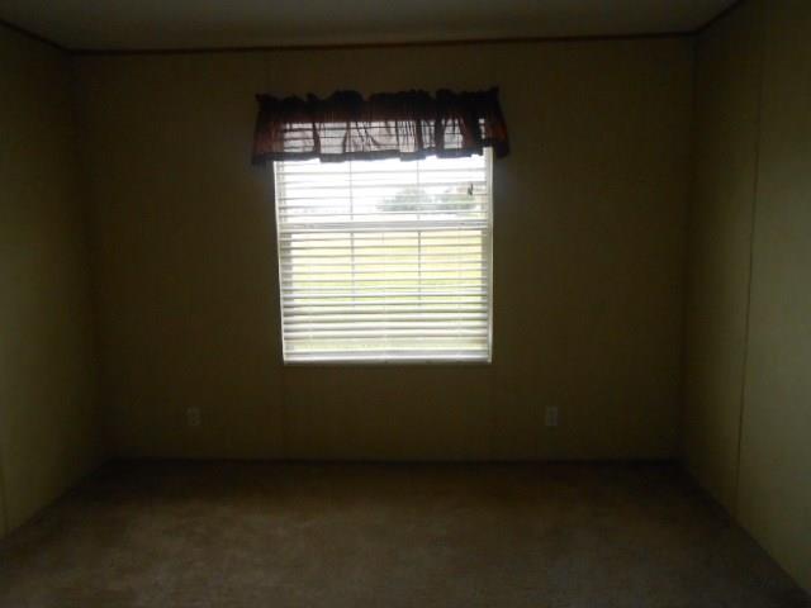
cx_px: 406
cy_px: 304
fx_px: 609
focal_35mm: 26
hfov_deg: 67.3
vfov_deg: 53.1
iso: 400
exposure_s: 1/400
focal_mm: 4.6
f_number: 3.5
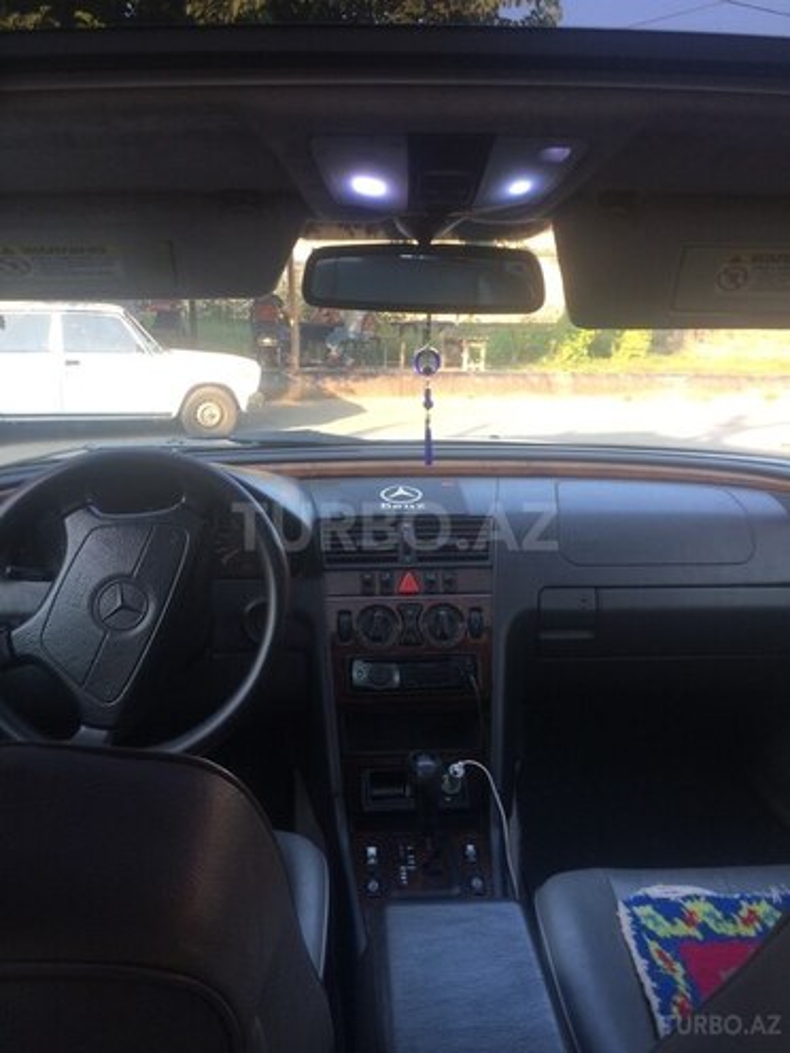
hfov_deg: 48.2
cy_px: 526
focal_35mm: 29
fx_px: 882
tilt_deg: -9.1
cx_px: 395
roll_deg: -0.5
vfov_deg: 61.7
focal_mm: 4.15
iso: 50
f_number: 2.2
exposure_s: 1/100
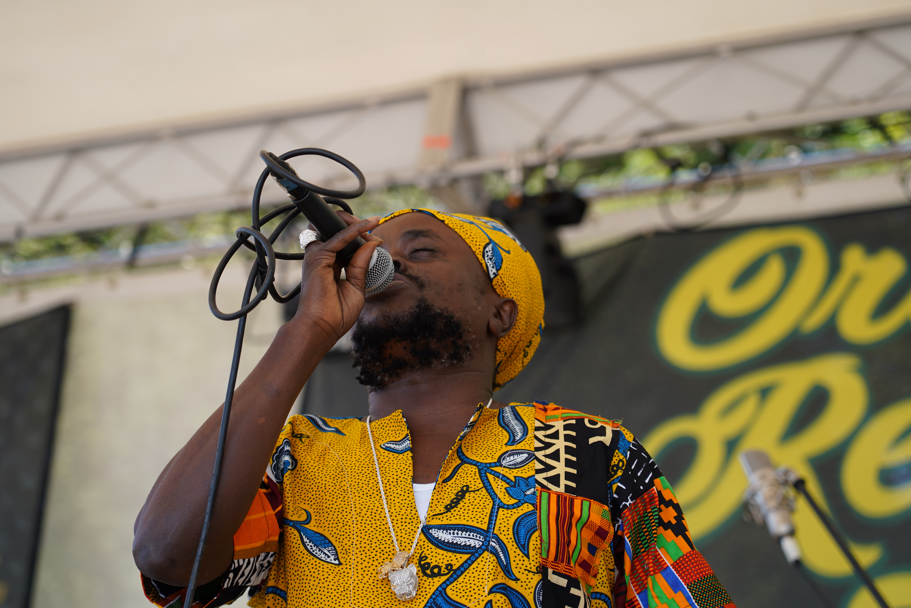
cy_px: 304
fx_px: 2657
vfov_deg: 13.0
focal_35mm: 105
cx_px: 456
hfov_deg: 19.5
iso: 100
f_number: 4.5
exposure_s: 1/200
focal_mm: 105
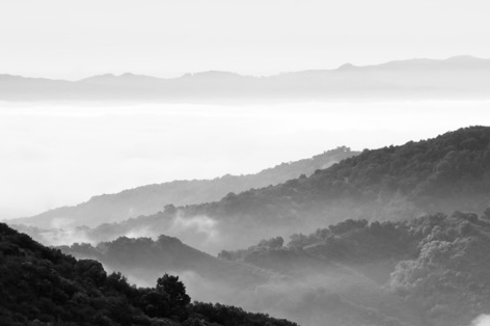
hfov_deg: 7.2
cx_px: 636
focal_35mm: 285
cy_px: 212
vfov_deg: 4.8
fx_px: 3876
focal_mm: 105
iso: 800
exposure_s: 1/1600
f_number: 10
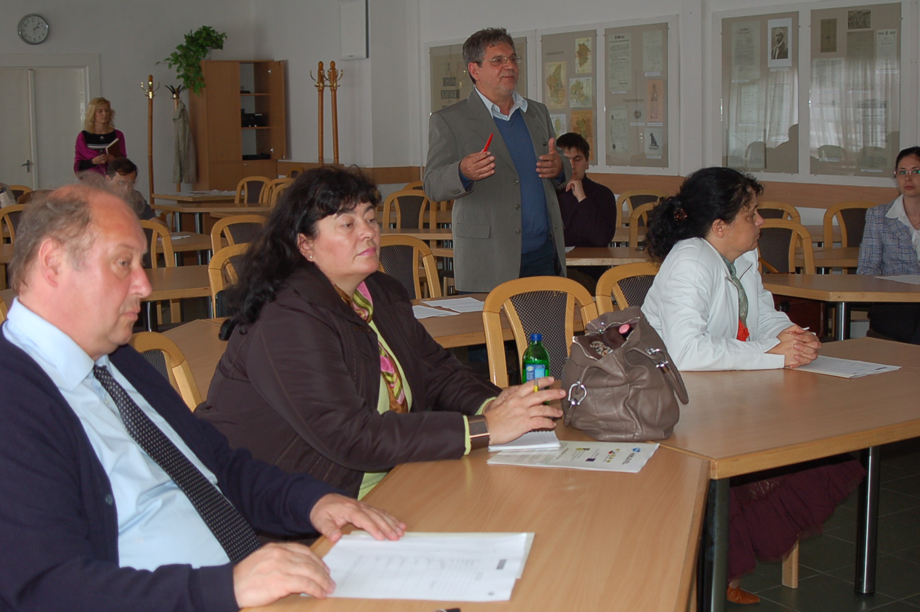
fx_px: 1340
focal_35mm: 52
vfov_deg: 25.7
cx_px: 460
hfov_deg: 37.9
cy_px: 306
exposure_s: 1/60
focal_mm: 35
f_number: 4
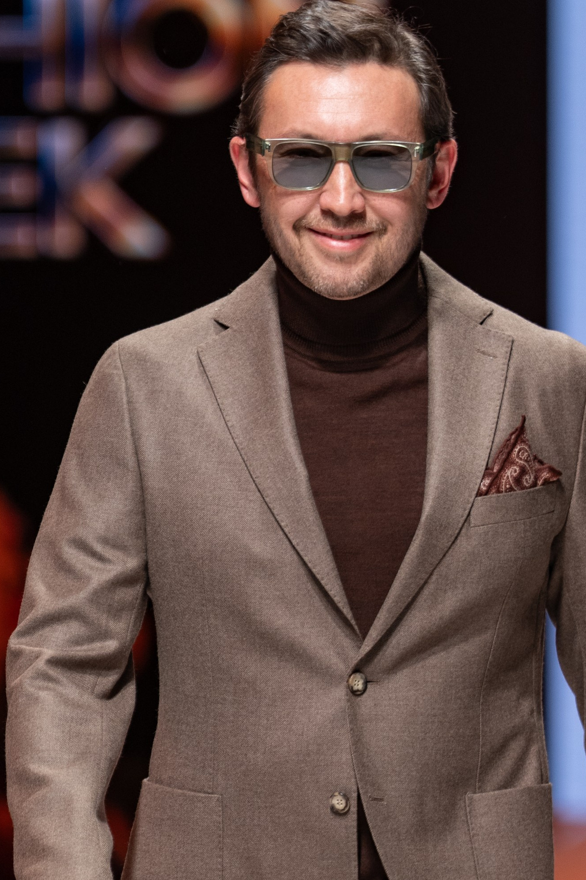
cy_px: 661
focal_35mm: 441
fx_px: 10771
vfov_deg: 4.7
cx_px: 341
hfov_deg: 3.1
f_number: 2.8
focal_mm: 142.1
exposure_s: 1/250
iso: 250
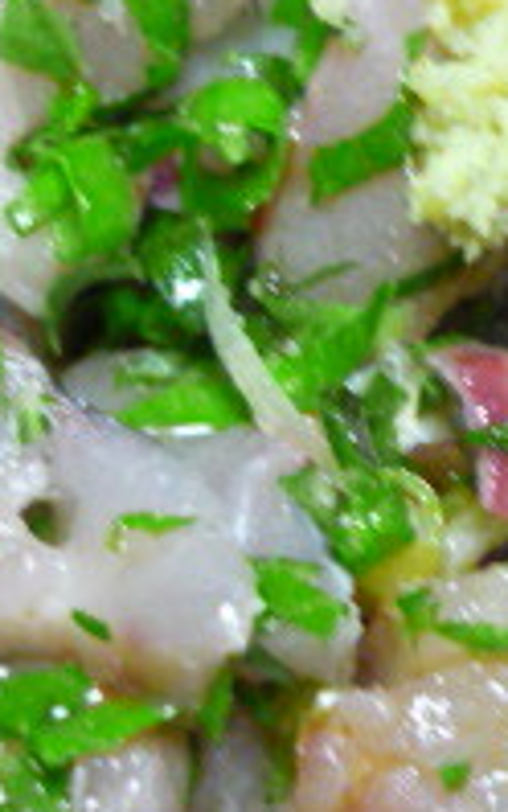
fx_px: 2499
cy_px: 312
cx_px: 393
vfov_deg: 18.4
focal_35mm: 113
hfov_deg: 11.6
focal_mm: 5.5
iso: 400
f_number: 2.8
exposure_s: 1/25
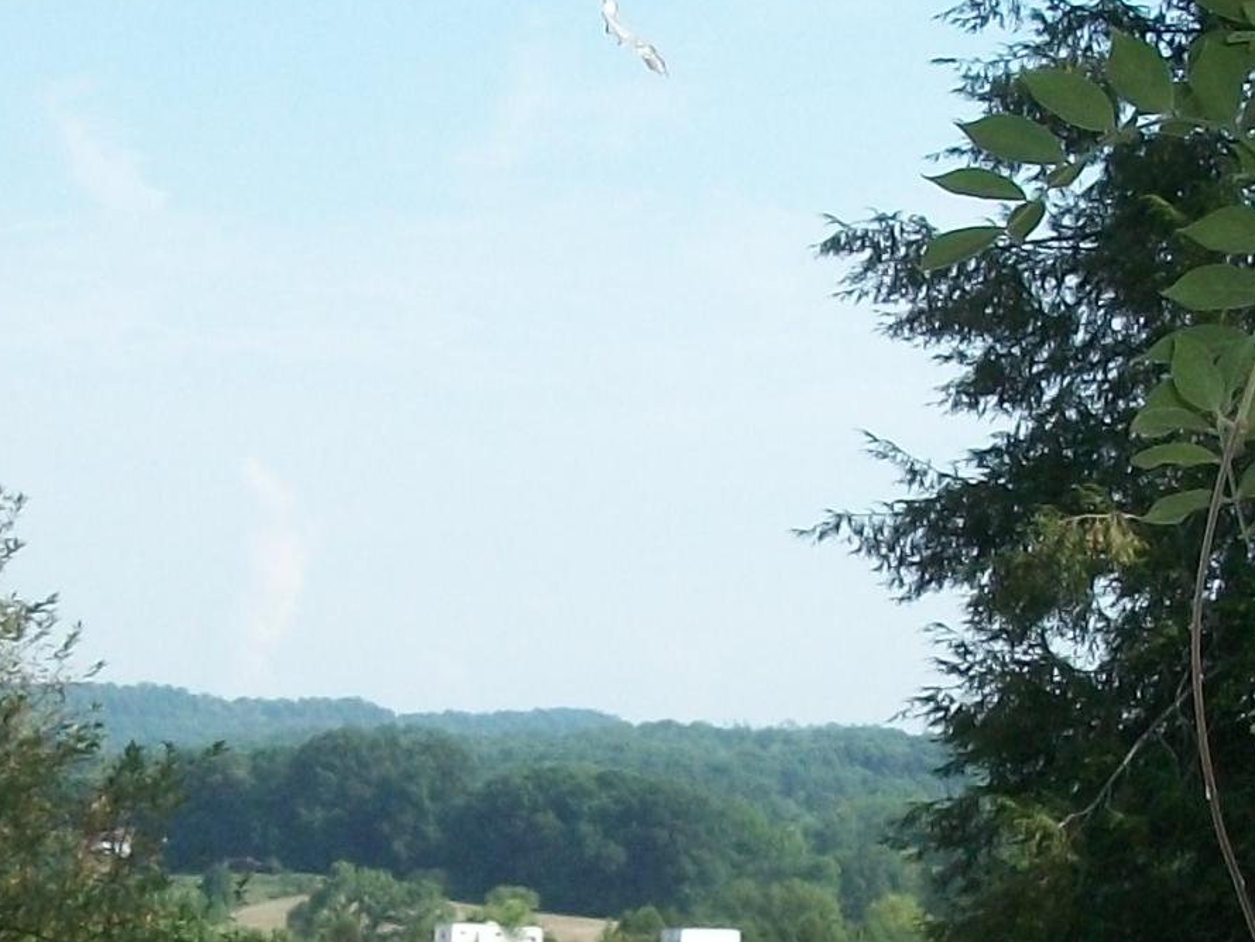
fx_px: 3916
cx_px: 569
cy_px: 804
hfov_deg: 18.2
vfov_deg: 13.6
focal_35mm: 108
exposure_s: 1/250
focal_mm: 5.7
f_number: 5.5
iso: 80
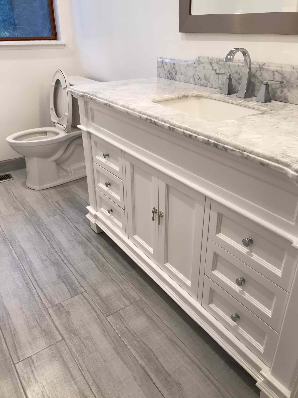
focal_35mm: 28
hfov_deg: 49.7
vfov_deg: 63.4
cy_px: 199
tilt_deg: -27.7
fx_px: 321
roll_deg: +1.3
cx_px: 149
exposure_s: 1/40
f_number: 1.8
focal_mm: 3.99
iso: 25
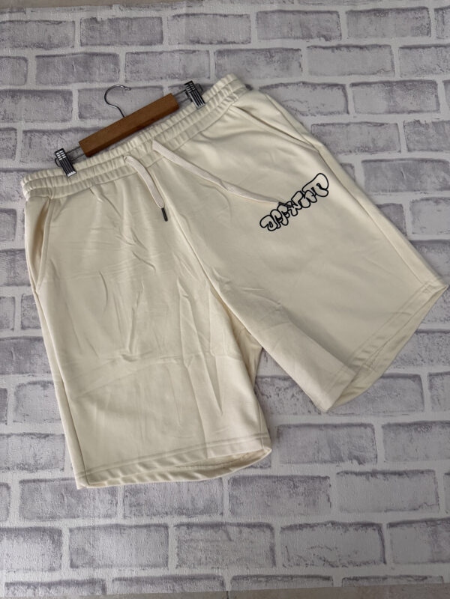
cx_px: 225
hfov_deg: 56.8
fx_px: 416
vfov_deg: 71.6
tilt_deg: -81.0
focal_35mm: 24
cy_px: 300
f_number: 1.78
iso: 400
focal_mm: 6.76
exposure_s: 1/60
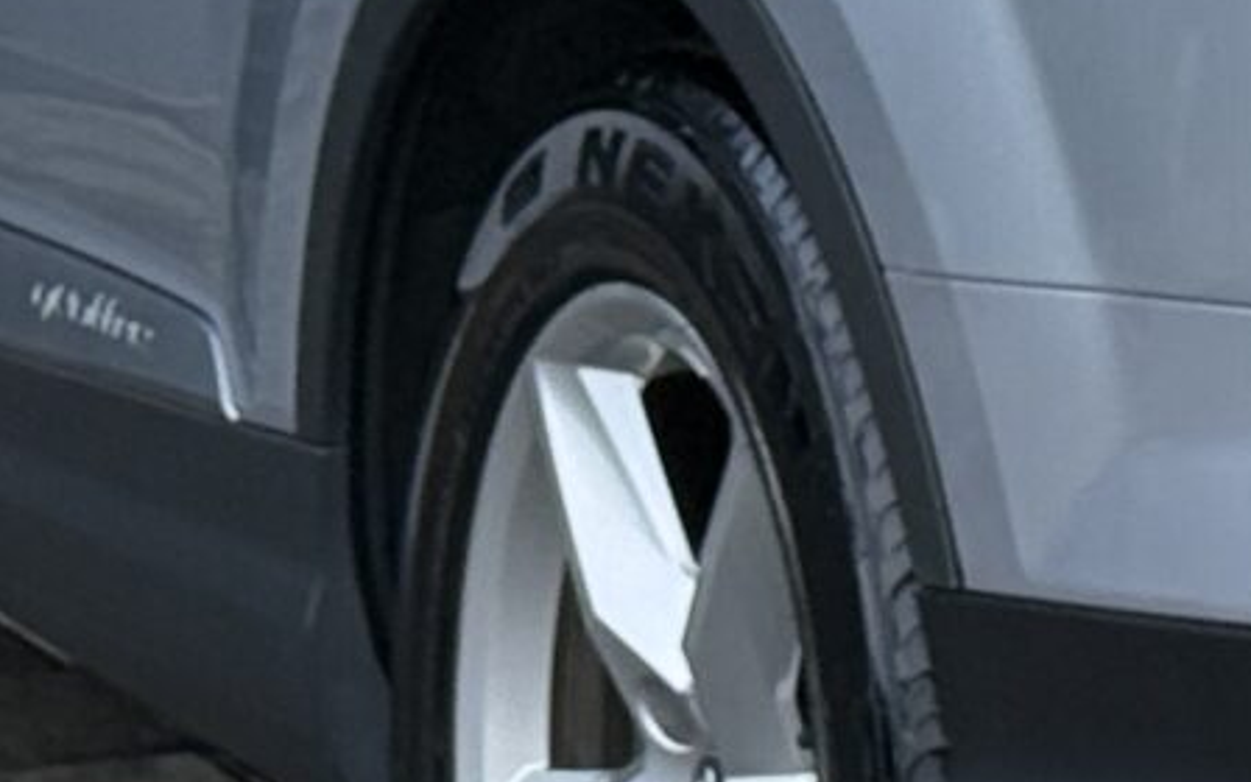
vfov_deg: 4.5
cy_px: -304
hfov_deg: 7.1
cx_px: 1784
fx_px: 9921
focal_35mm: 291
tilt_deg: -5.8
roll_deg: +0.0
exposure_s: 1/1678
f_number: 1.78
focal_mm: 6.76
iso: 80
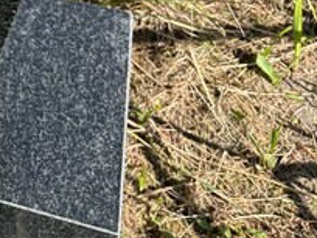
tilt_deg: -45.8
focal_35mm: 102
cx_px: -256
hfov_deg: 16.2
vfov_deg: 13.0
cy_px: -207
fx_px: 934
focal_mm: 5.96
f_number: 1.6
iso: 50
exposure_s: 1/1721
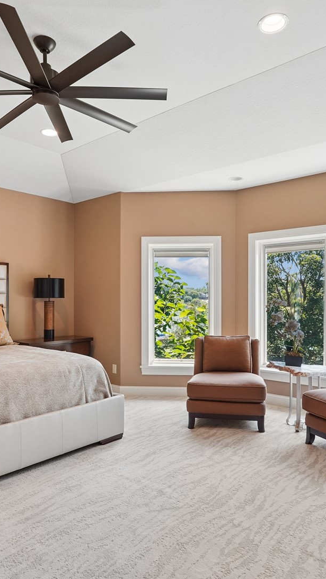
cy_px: 296
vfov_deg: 71.9
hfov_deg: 44.4
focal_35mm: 26
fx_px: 400
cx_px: 162
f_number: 9
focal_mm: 16
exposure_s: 1/30
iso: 400
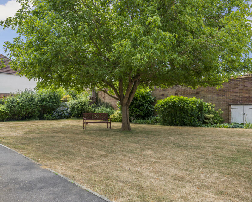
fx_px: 191
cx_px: 108
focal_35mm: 26
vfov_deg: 55.7
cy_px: 101
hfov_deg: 66.6
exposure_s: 1/80
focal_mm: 22.5
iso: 200
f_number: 8
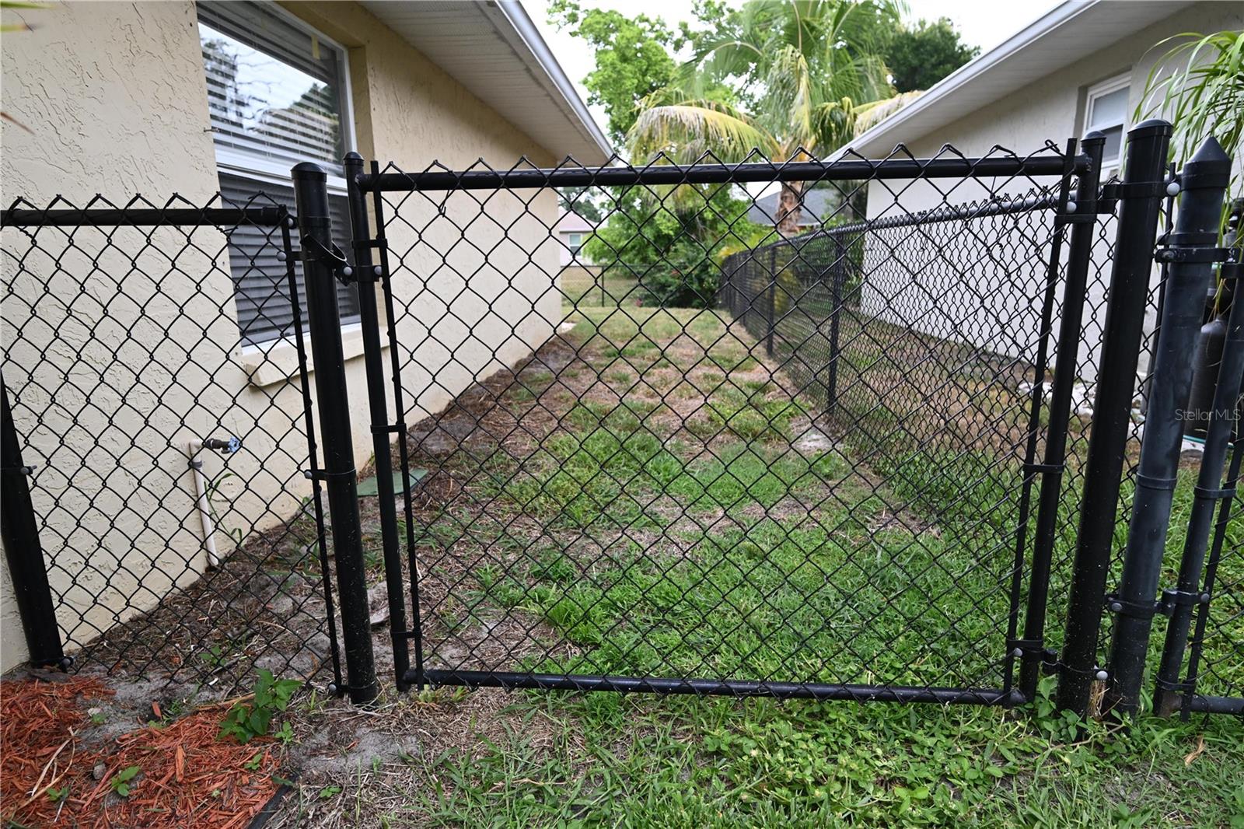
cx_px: 622
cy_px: 414
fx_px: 708
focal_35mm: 20
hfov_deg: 82.6
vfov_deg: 60.7
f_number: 4
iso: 1400
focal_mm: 20.5
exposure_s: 1/500
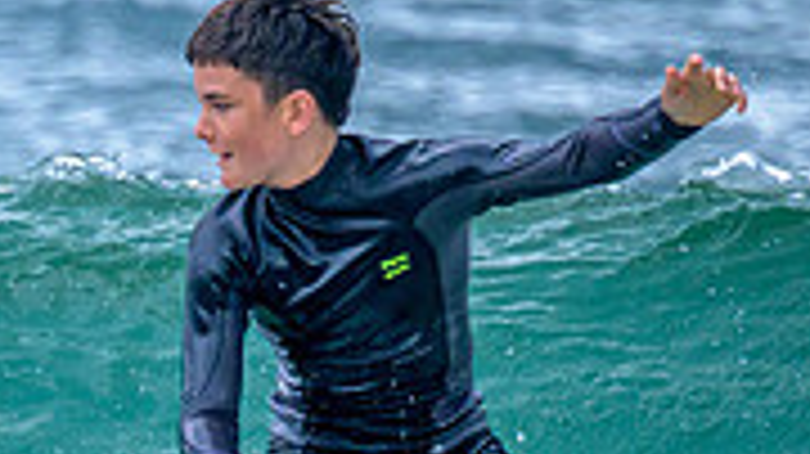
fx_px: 46129
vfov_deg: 0.6
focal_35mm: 2149
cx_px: -129
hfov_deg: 1.0
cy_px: 497
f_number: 8
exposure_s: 1/2000
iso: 1800
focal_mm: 560
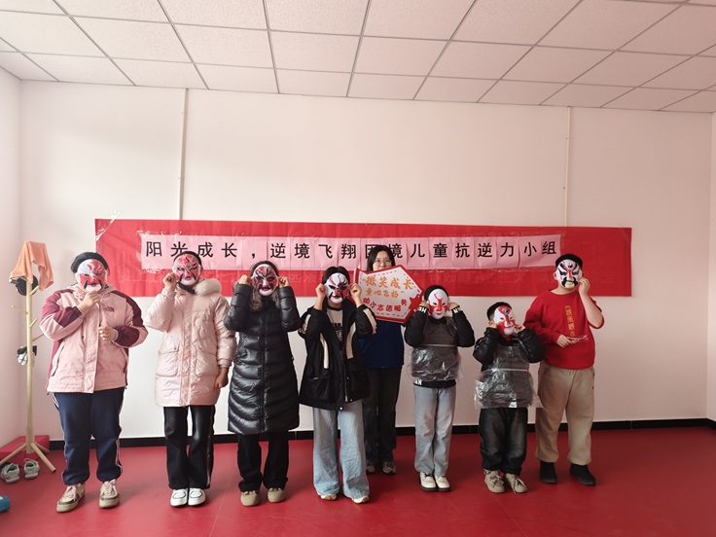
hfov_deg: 73.9
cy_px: 268
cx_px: 358
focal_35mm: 23
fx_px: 476
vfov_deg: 58.9
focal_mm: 6.45
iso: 307
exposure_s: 1/100
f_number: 1.68
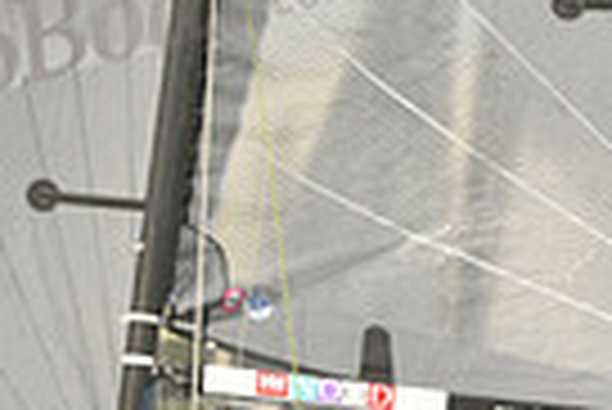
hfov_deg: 1.6
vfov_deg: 1.1
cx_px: -495
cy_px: 340
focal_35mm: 1279
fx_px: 21766
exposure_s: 1/1250
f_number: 7.1
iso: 320
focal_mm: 300
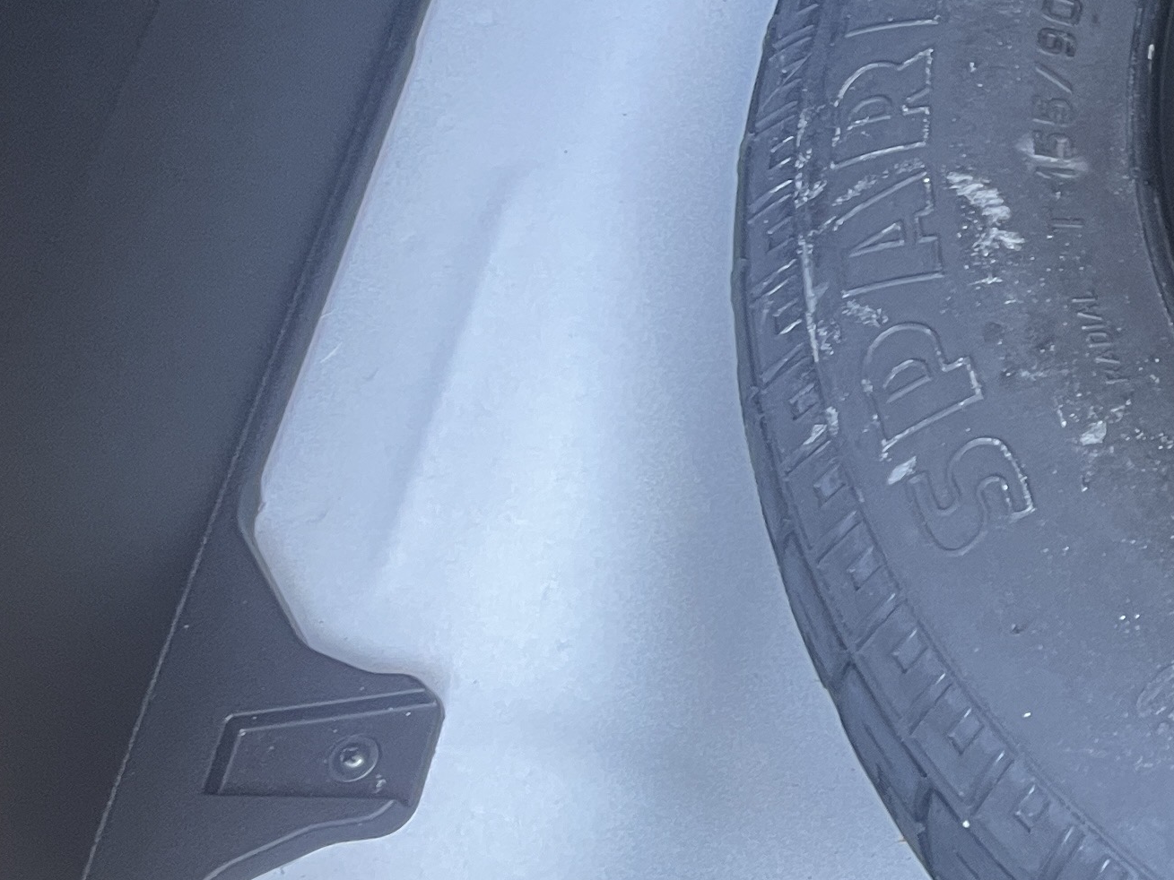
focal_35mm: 77
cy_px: 134
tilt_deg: -56.3
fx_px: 2612
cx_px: 1745
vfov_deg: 18.9
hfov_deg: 21.4
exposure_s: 1/60
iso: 160
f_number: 1.6
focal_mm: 5.1
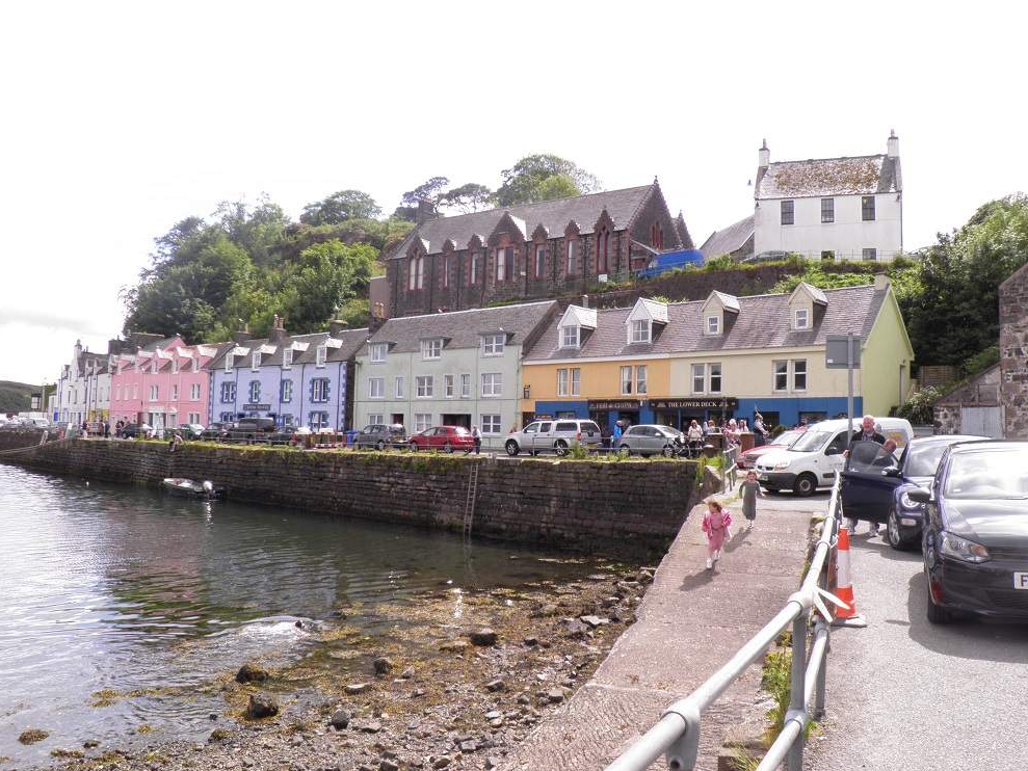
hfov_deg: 61.7
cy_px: 374
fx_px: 861
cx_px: 513
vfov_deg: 48.2
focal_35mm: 29
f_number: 5.7
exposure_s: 1/125
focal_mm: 4.9
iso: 50
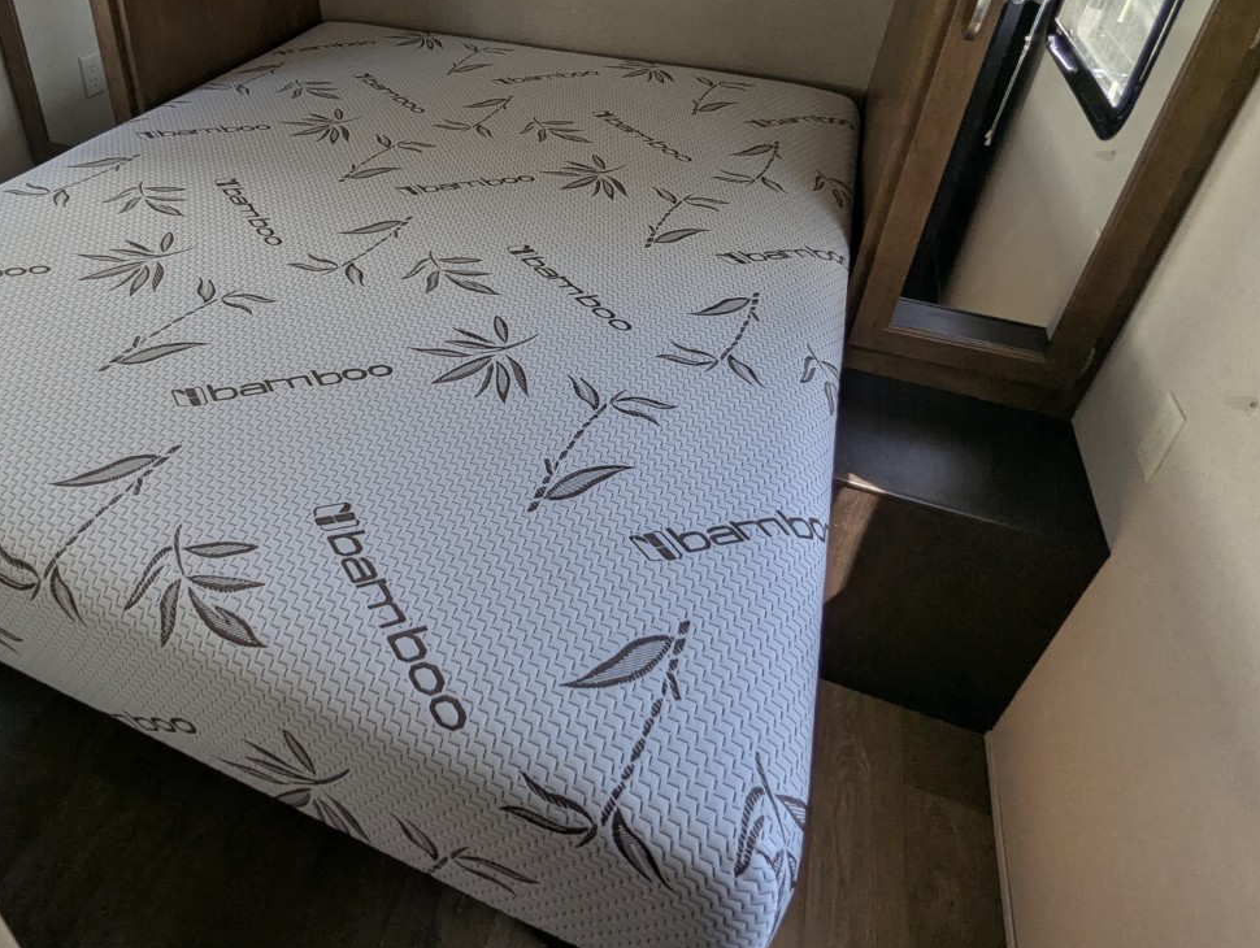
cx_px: 444
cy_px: 292
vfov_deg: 57.3
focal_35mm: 23
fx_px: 838
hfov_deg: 72.1
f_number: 2.2
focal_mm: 2.35
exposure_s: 1/209
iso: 98
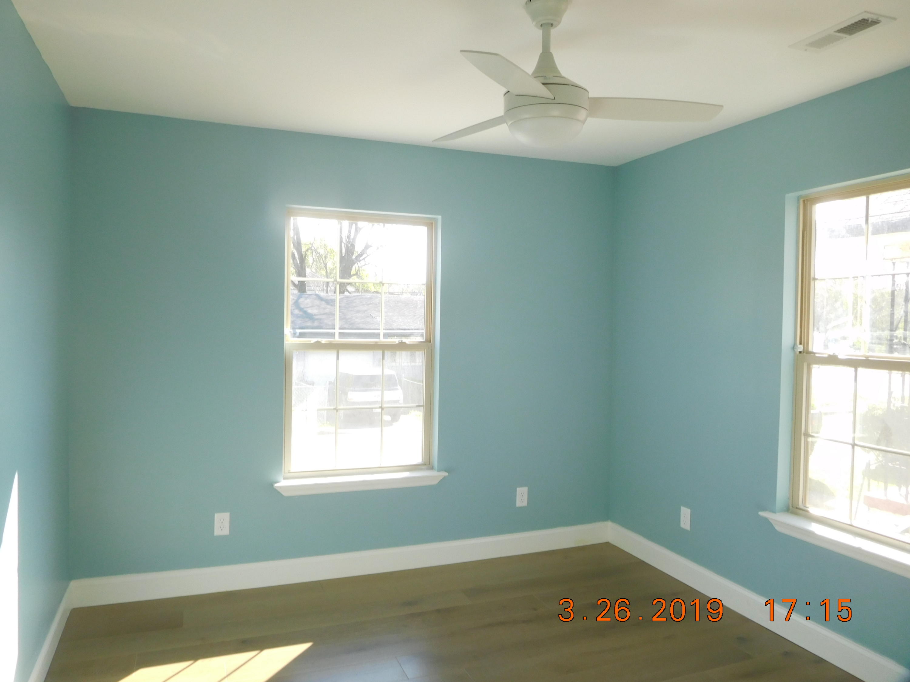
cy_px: 341
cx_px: 455
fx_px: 657
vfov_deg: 54.9
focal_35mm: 25
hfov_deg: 69.4
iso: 125
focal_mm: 4.5
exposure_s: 1/80
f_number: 3.4
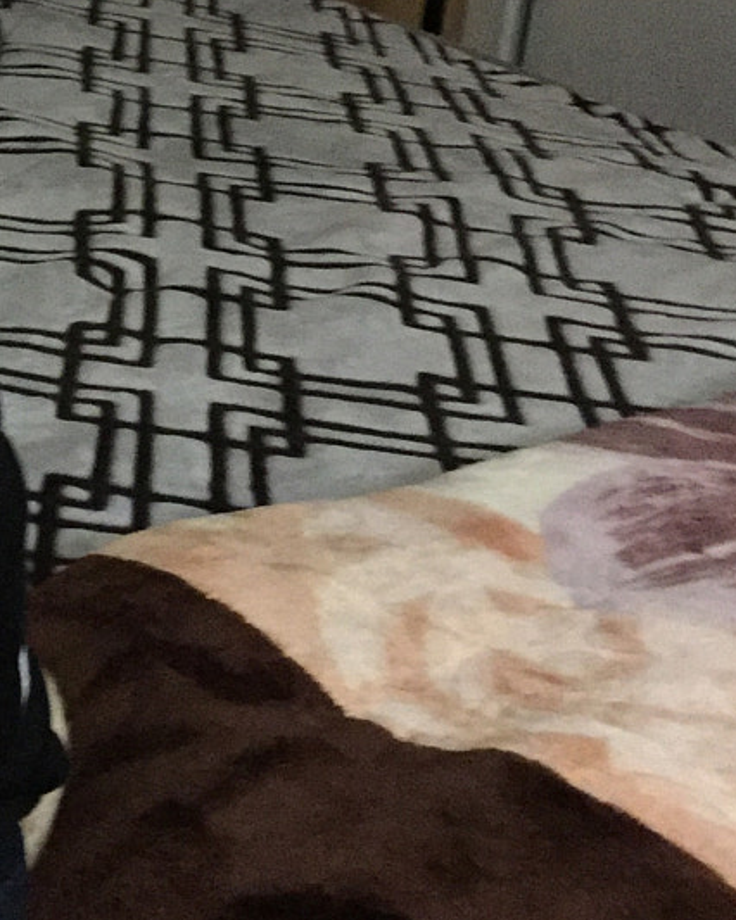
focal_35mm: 85
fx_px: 2316
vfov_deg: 22.2
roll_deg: -3.5
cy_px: 200
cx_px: -276
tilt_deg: -19.5
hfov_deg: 16.8
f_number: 2.2
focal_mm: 4.15
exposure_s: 1/15
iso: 500
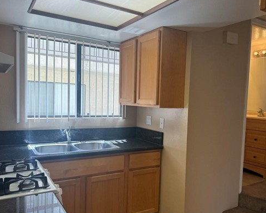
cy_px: 115
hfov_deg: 57.0
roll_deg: -2.3
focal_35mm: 31
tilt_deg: -3.3
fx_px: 244
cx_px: 152
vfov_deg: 47.1
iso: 100
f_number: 1.78
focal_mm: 6.76
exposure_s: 1/332
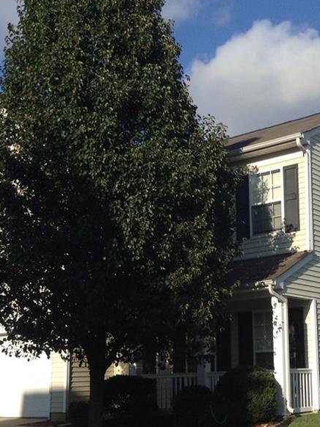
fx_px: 715
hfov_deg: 24.8
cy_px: 259
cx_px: 258
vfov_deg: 33.1
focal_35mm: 58
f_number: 2.4
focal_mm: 3.3
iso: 25
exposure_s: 1/1114
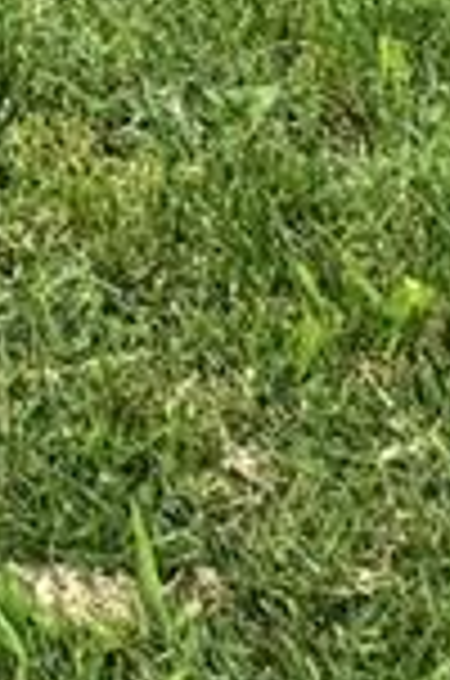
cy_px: -964
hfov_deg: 9.0
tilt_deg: -6.2
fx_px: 1865
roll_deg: +4.5
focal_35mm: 99
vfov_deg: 14.1
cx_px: -1134
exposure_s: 1/713
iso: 50
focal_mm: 2.22
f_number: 2.2
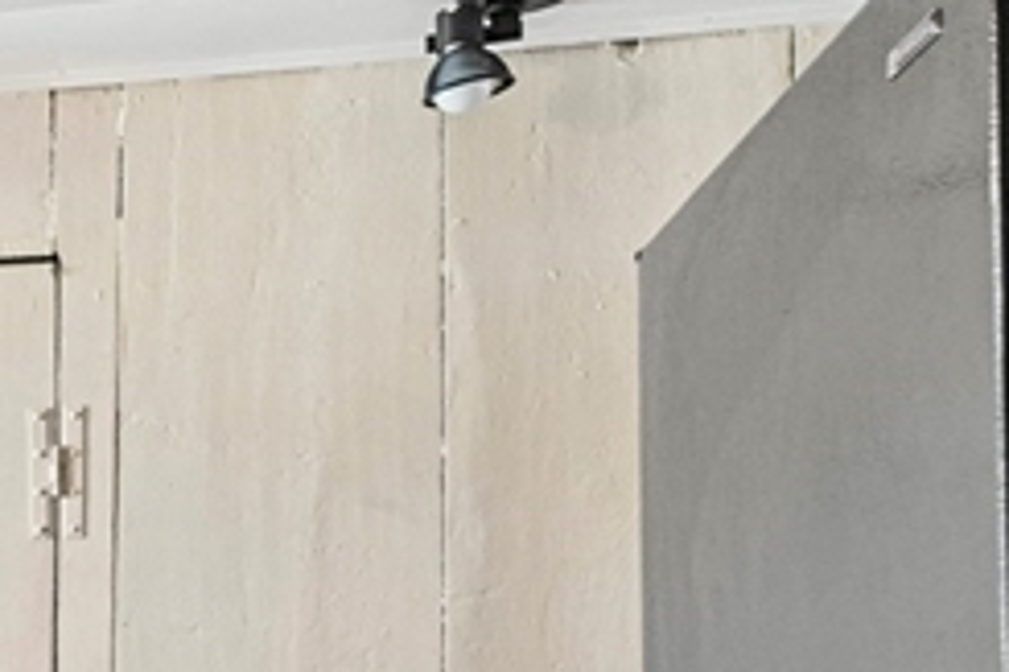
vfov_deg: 19.7
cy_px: 674
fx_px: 1877
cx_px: -861
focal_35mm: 67
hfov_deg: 20.3
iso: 640
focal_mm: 16
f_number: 8
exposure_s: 1/2
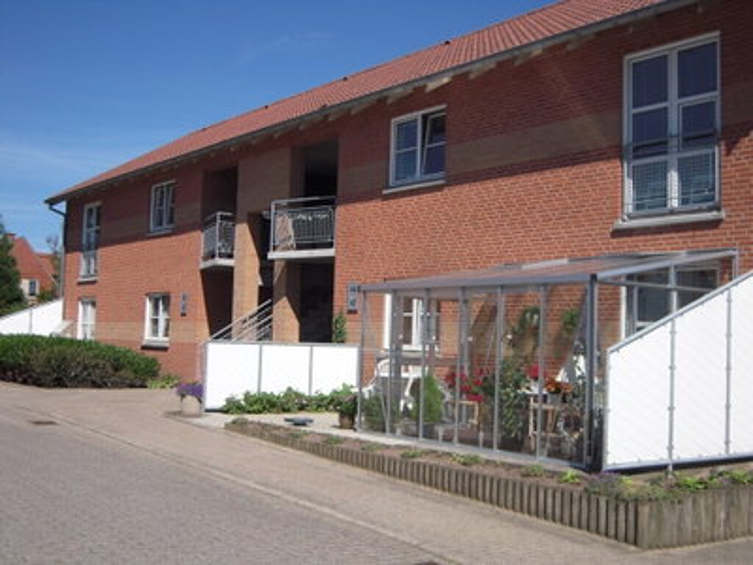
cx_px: 376
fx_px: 979
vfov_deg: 32.2
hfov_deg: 42.1
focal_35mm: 45
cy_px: 282
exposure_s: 1/400
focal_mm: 8.1
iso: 100
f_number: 6.7
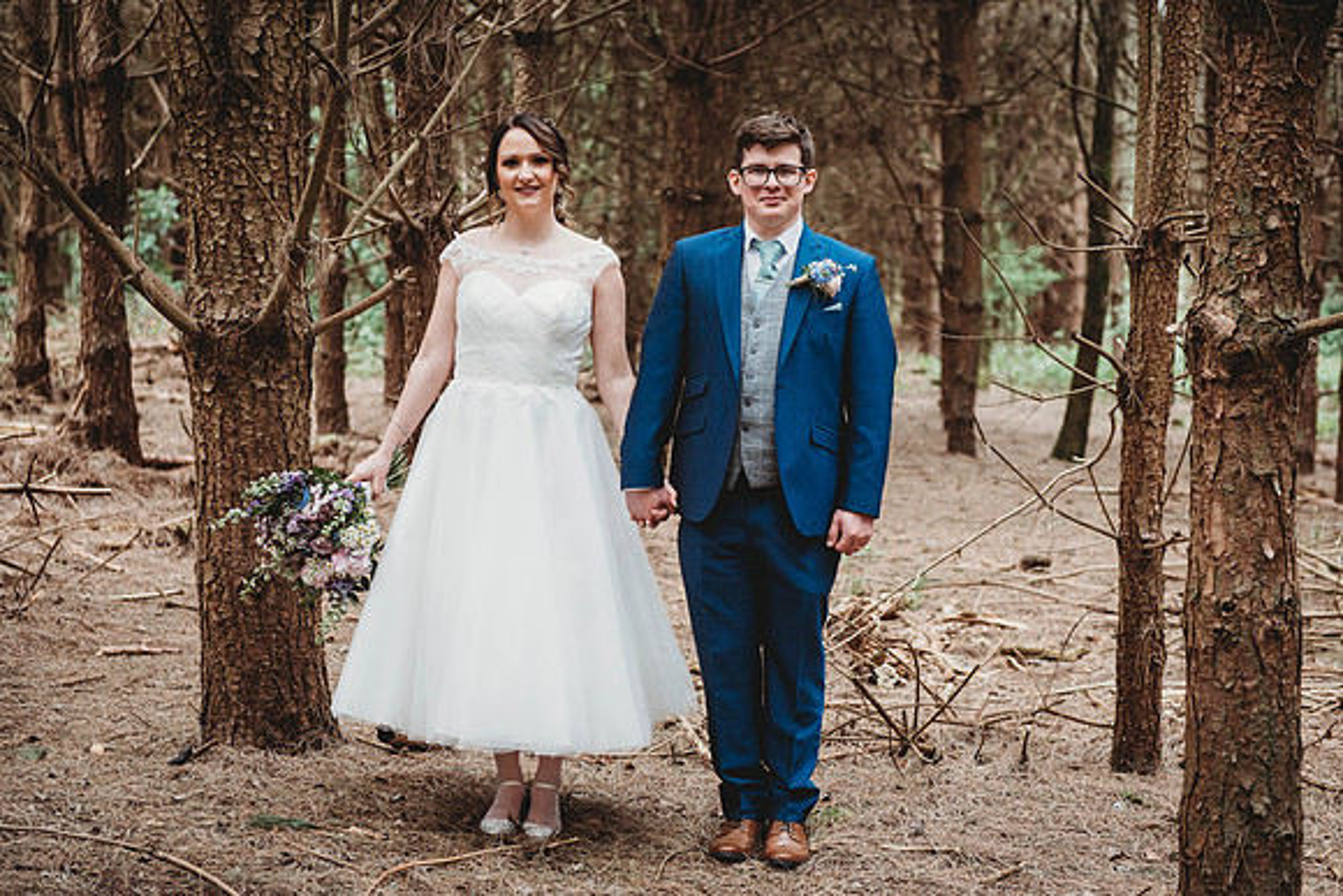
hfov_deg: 32.4
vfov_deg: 21.9
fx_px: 2313
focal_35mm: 62
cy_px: 448
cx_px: 672
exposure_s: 1/200
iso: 800
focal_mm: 62
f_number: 3.5
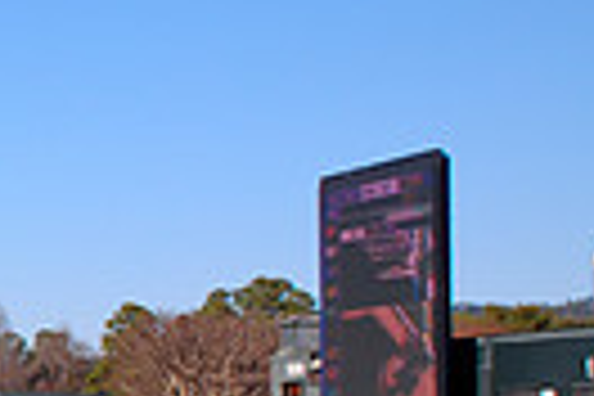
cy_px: 310
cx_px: -540
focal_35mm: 204
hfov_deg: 9.5
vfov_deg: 6.7
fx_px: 3369
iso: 100
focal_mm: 31
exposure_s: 1/640
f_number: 4.2
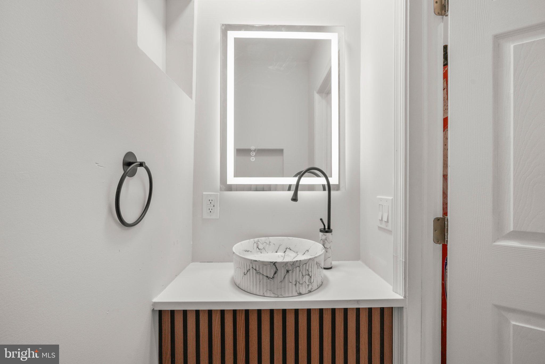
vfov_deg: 73.8
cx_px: 272
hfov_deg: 96.7
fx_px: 242
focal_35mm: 16
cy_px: 182
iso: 800
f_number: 10
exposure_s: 1/25
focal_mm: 16
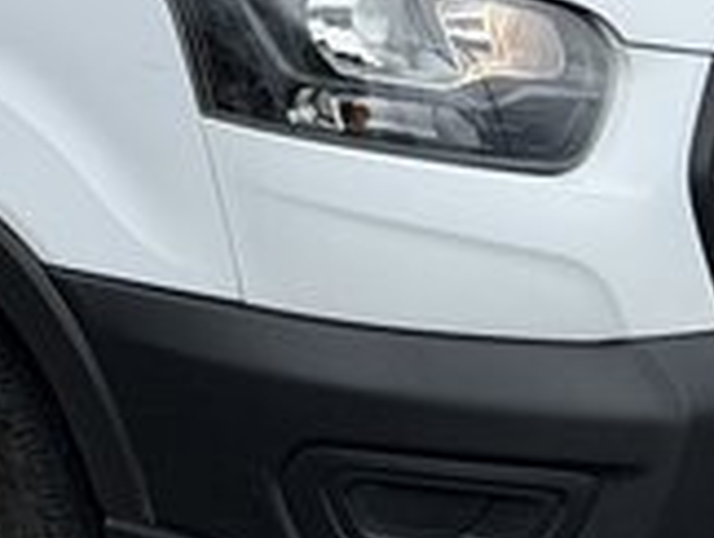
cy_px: -340
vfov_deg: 6.2
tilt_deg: -2.8
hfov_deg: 8.1
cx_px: -423
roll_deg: -2.8
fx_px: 4896
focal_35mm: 237
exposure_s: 1/3704
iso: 64
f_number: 1.78
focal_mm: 6.76
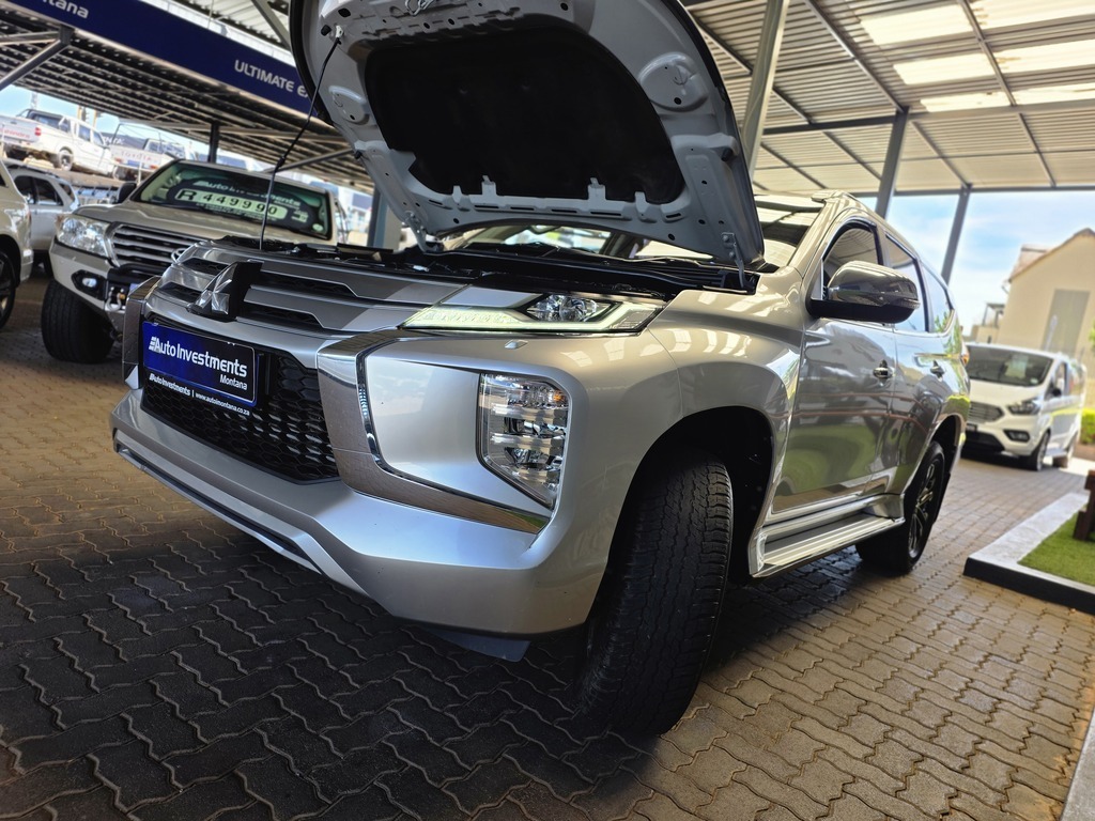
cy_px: 410
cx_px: 548
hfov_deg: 73.9
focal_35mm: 23
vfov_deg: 58.9
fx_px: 728
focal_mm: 6.25
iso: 40
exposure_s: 1/359
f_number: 1.7
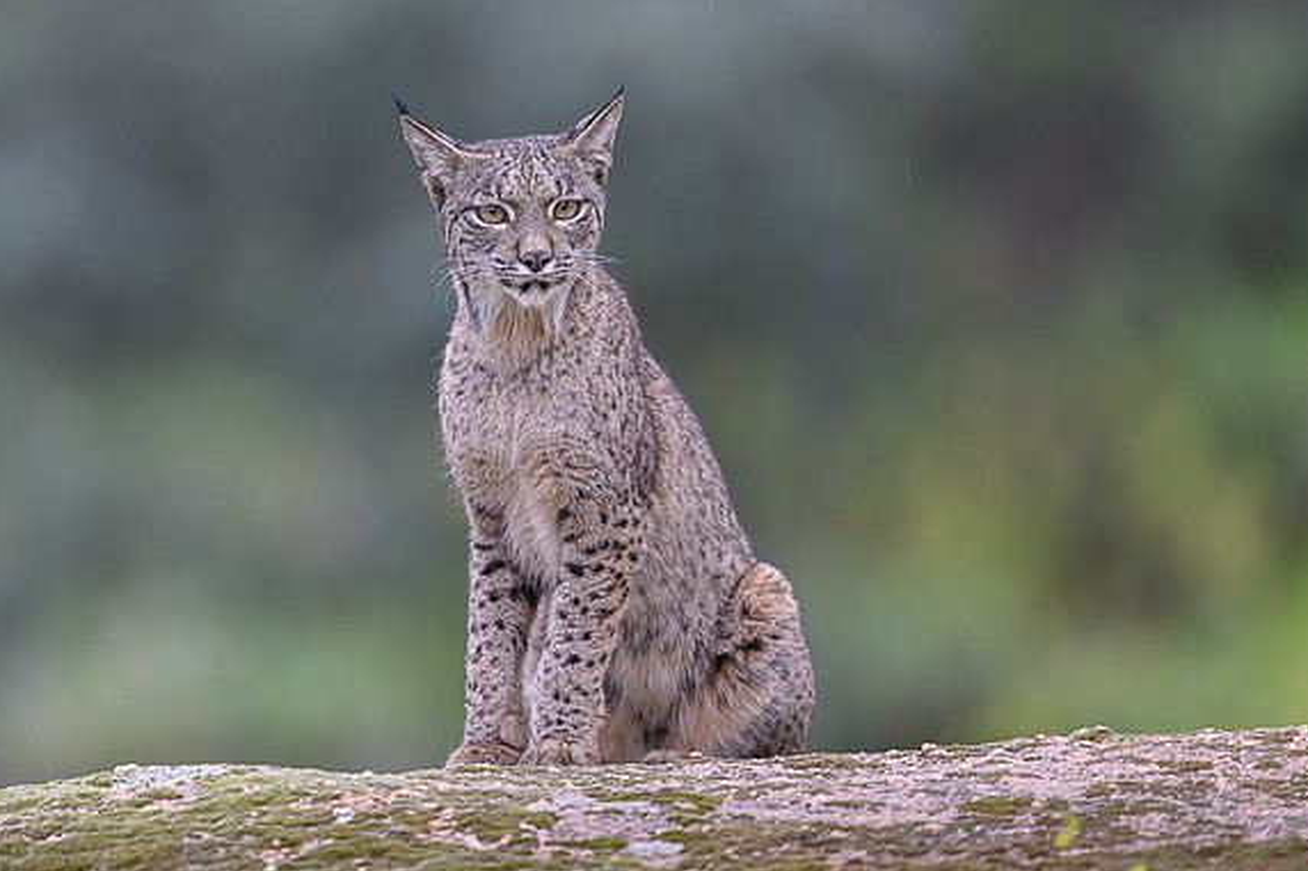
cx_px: 327
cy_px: 268
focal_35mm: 851
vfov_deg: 1.6
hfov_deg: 2.4
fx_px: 30909
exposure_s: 1/250
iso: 1000
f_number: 4
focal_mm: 560
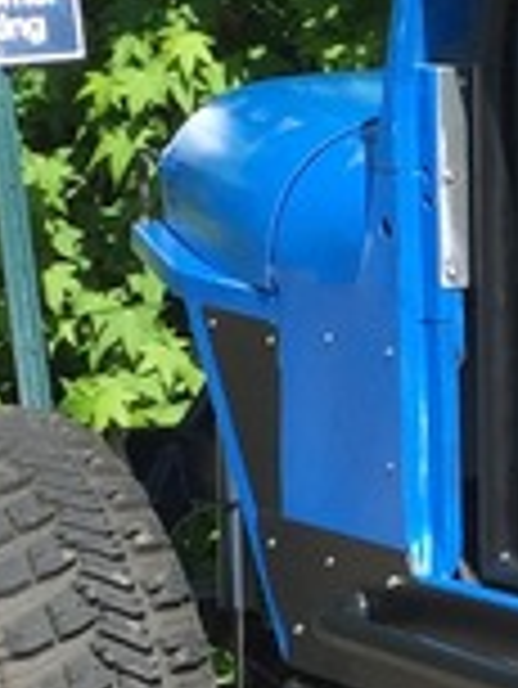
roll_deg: +0.5
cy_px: 499
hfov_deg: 7.3
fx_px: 3865
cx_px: 1158
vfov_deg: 10.2
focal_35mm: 194
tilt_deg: -8.9
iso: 32
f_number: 2.2
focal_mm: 4.15
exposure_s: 1/879
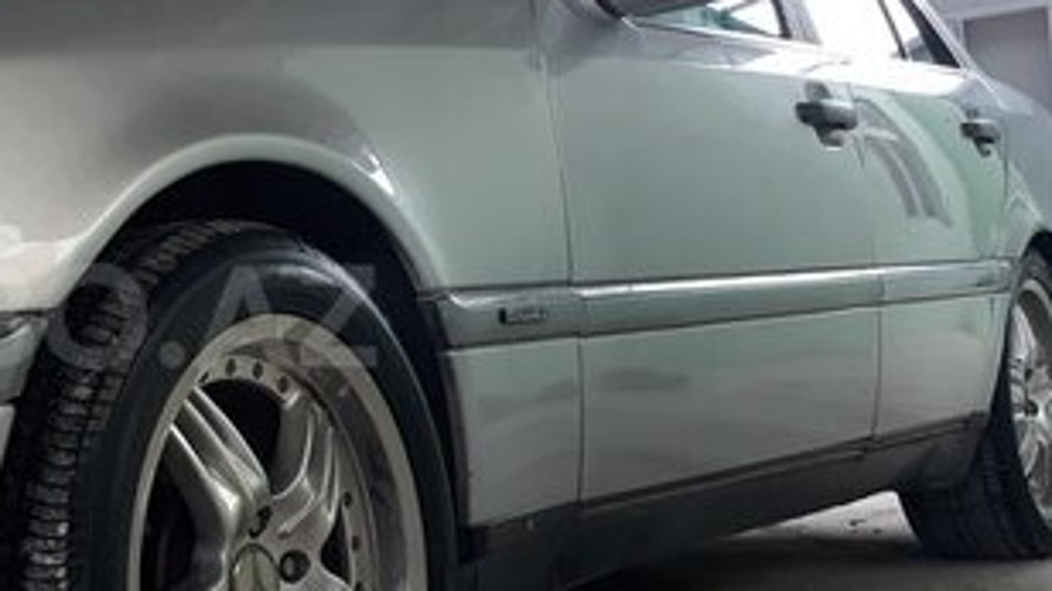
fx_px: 1757
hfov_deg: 31.1
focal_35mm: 63
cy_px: 316
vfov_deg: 19.1
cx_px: 27
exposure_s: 1/50
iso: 64
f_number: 1.9
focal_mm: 3.6
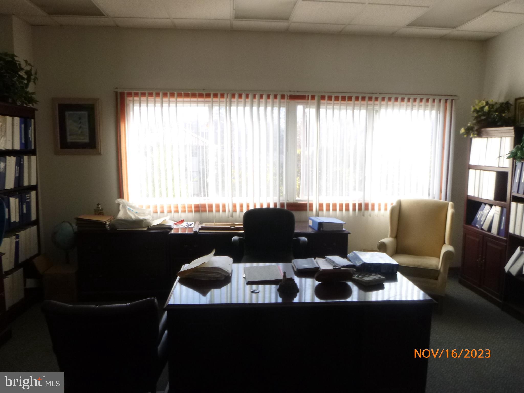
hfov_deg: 69.4
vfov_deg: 54.9
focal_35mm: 25
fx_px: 378
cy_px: 196
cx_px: 262
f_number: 3.9
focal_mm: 4.5
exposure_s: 1/125
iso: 250
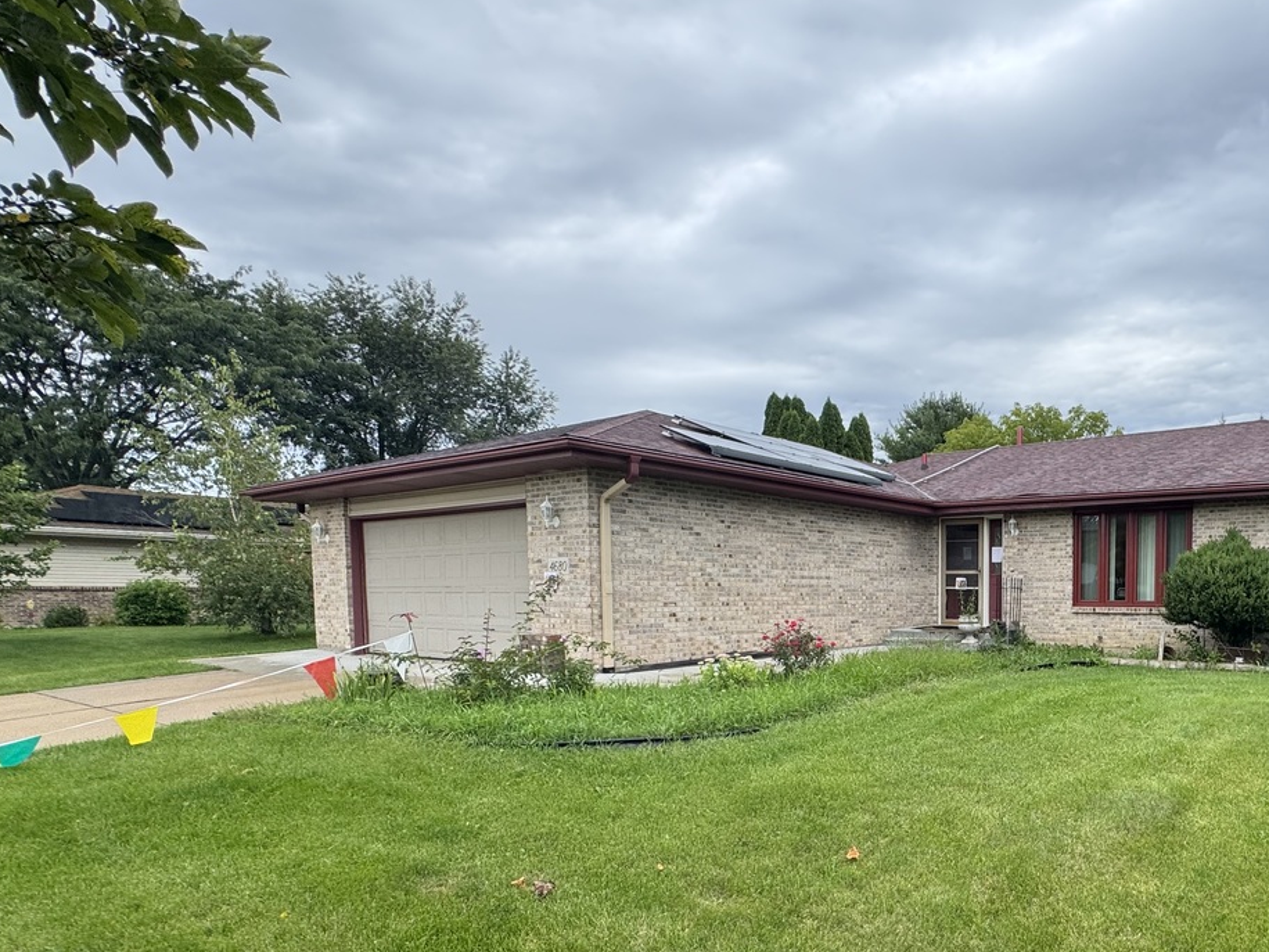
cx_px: 966
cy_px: 647
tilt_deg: -3.5
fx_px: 807
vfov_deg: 59.4
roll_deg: -1.5
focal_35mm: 22
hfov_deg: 70.7
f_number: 2.2
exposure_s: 1/160
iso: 40
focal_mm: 2.22
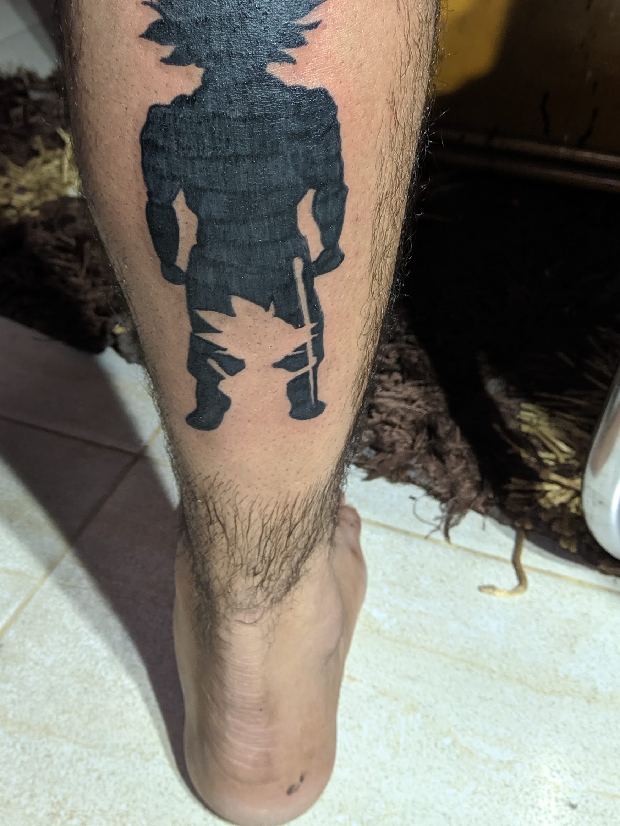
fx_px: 1075
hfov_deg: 31.9
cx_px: 204
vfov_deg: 41.2
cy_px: 241
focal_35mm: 45
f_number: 1.75
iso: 206
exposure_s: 1/25
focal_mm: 4.28
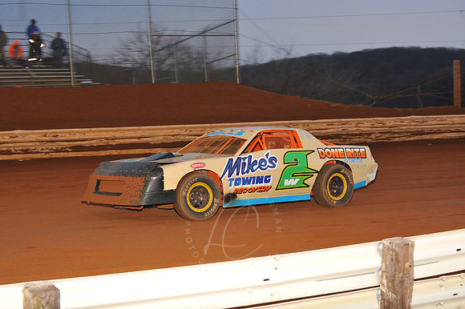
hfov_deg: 25.4
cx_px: 232
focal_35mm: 80
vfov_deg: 17.0
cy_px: 154
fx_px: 1033
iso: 1250
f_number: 7.1
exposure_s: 1/320
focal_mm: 80
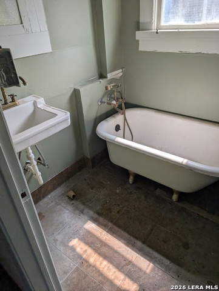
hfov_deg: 56.9
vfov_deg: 71.5
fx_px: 202
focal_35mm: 24
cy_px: 146
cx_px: 110
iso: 21
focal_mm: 6.9
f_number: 1.68
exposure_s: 1/314
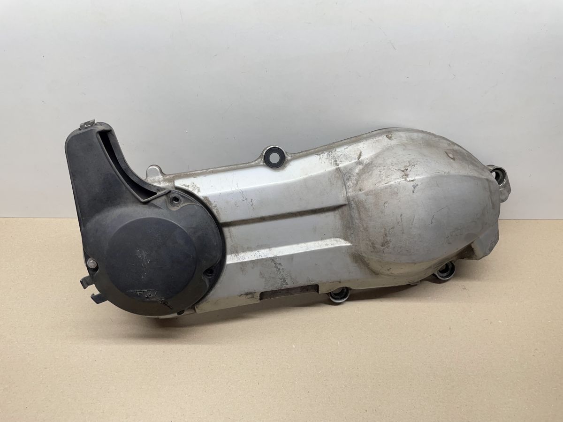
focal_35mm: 26
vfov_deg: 53.1
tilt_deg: -47.7
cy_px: 211
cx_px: 282
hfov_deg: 67.3
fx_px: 423
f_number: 1.6
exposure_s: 1/100
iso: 50
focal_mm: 4.2
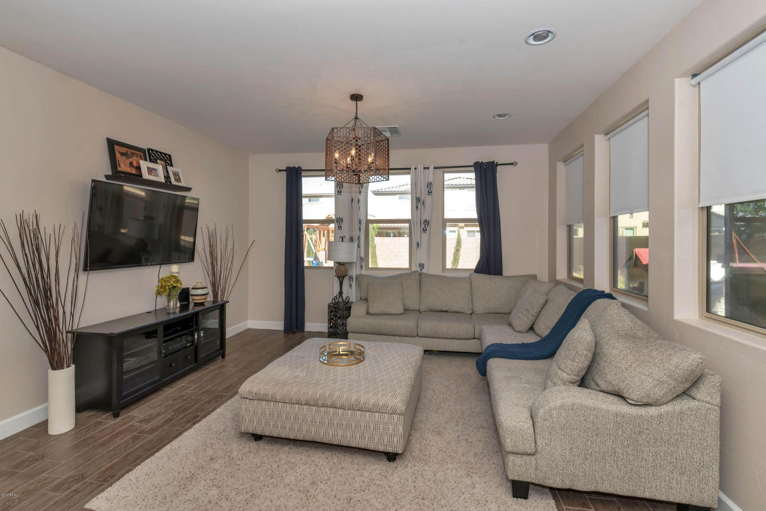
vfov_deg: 77.3
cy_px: 256
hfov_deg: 100.4
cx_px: 383
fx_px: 319
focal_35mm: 15
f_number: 7.1
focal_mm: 15
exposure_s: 1/100
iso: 500
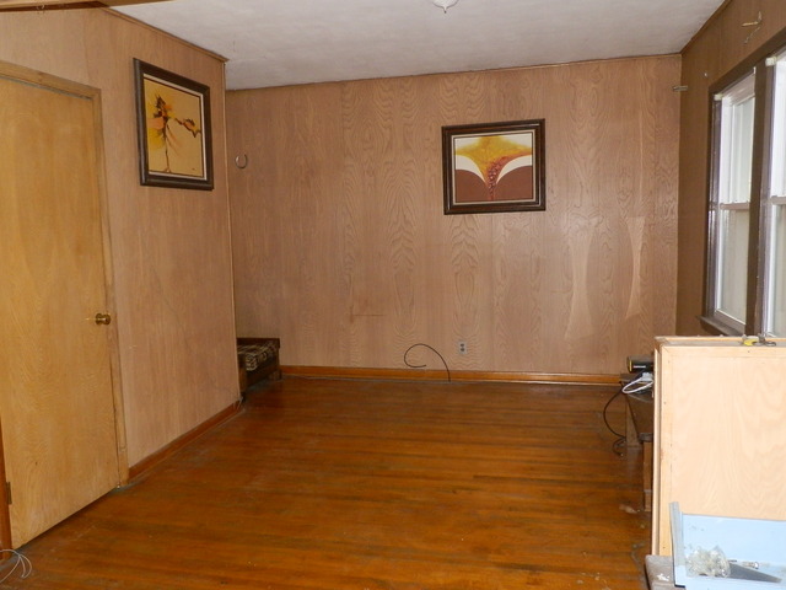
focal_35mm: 28
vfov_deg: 49.7
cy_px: 295
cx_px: 393
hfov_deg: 63.4
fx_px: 636
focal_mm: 5
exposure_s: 1/30
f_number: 3.3
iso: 320
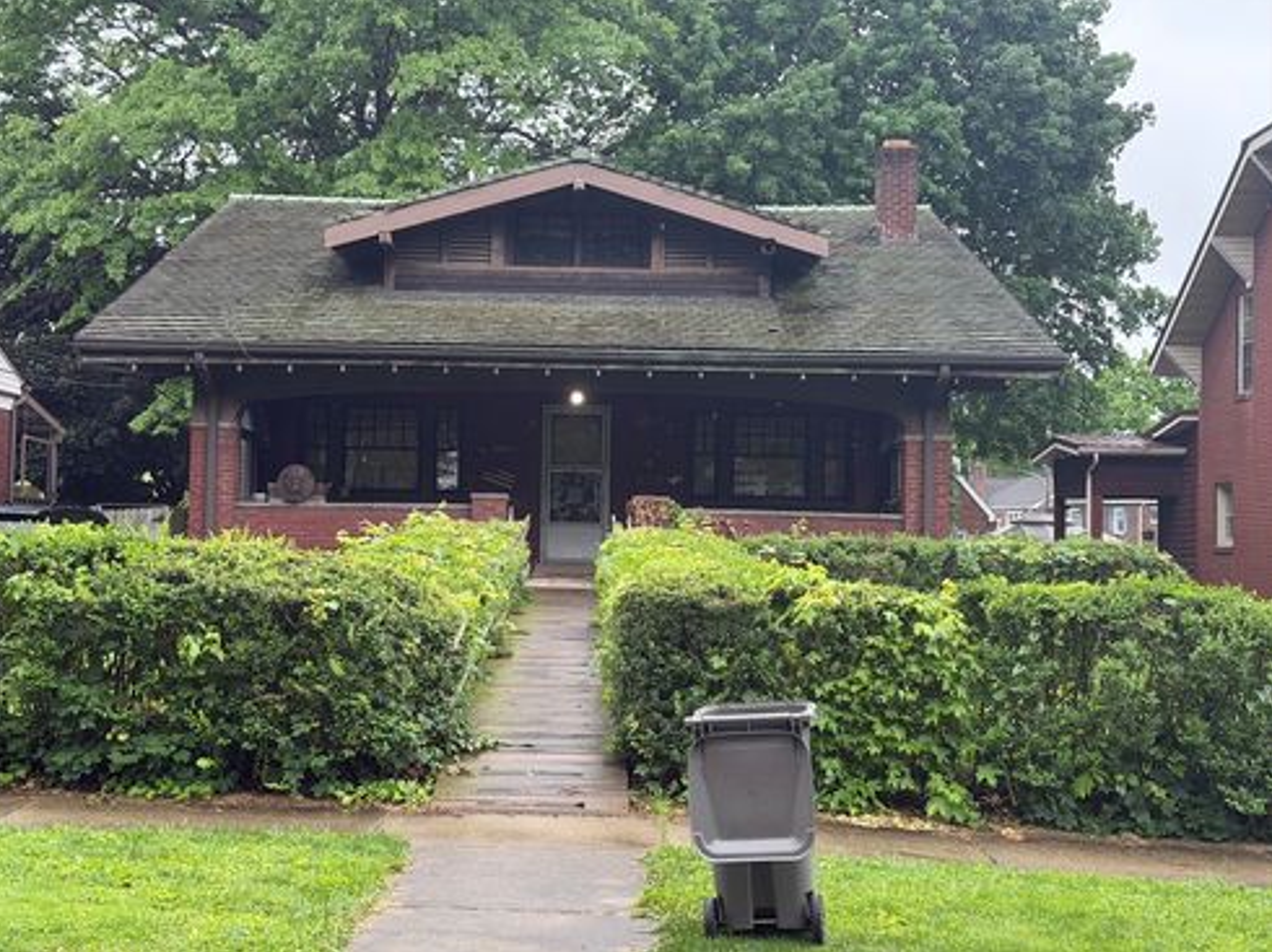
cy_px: 471
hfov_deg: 38.9
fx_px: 1800
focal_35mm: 49
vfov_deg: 29.7
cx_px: 628
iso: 80
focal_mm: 6.76
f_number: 1.78
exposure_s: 1/272
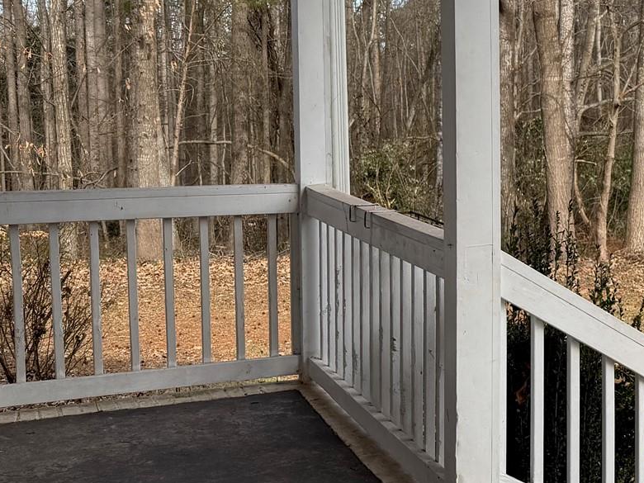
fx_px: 1172
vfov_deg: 23.3
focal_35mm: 63
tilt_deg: -5.3
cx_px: 786
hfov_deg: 26.9
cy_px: 211
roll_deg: -2.4
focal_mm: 6.76
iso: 80
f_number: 1.78
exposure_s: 1/1437
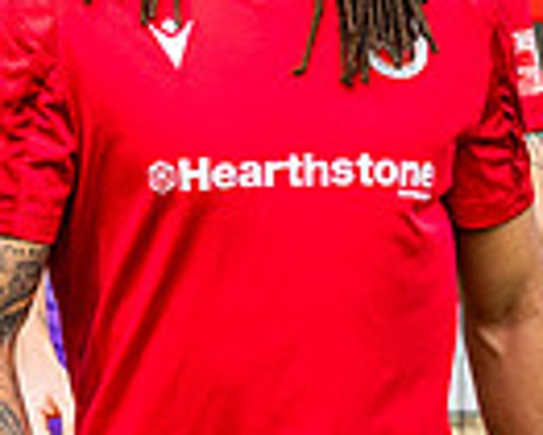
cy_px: 417
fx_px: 10582
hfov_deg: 2.9
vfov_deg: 2.4
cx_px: -120
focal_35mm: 658
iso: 200
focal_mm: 88
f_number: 5
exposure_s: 1/640
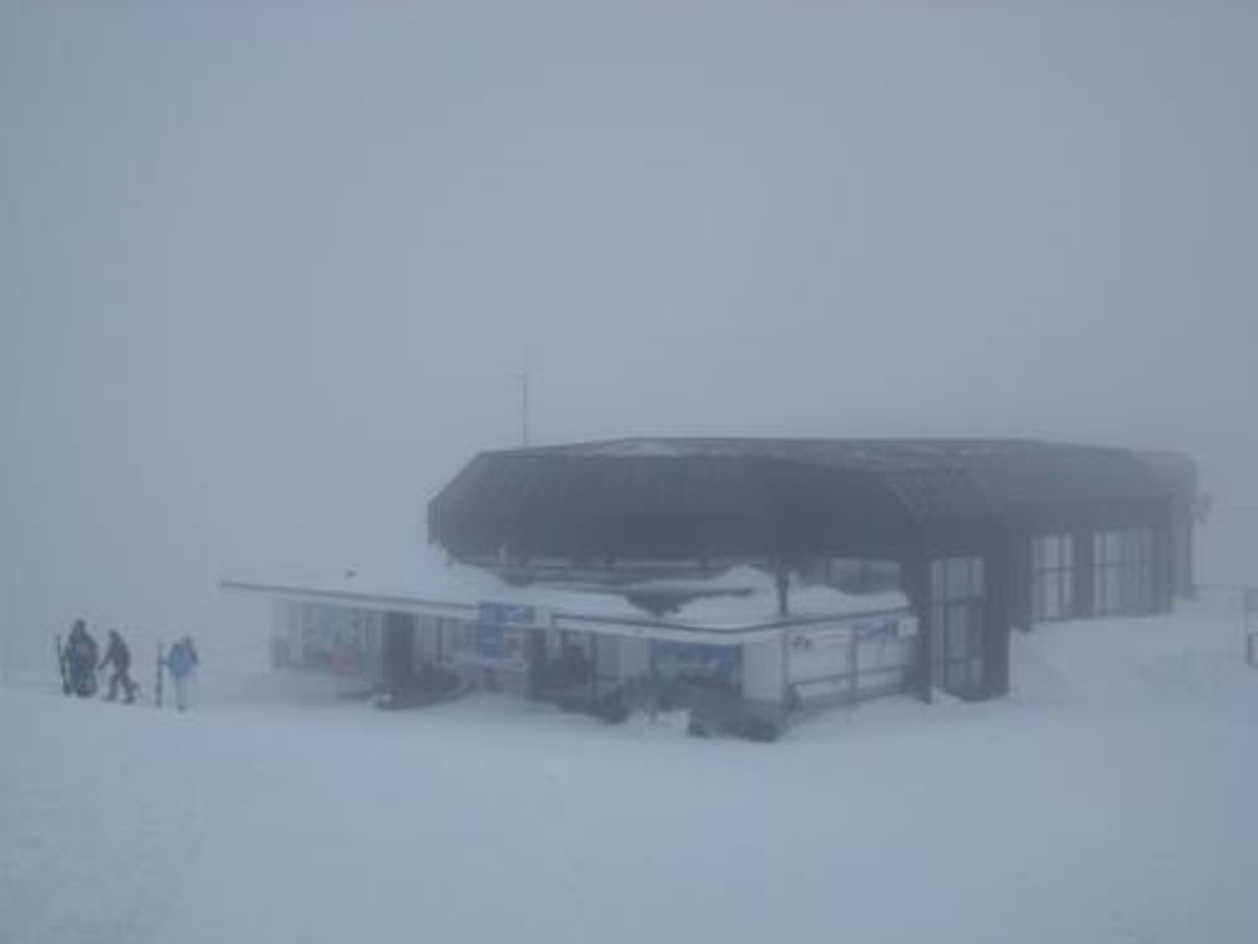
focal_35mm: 53
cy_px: 472
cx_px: 629
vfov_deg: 27.5
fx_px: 1926
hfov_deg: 36.2
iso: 50
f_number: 8.5
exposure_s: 1/161
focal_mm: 8.9
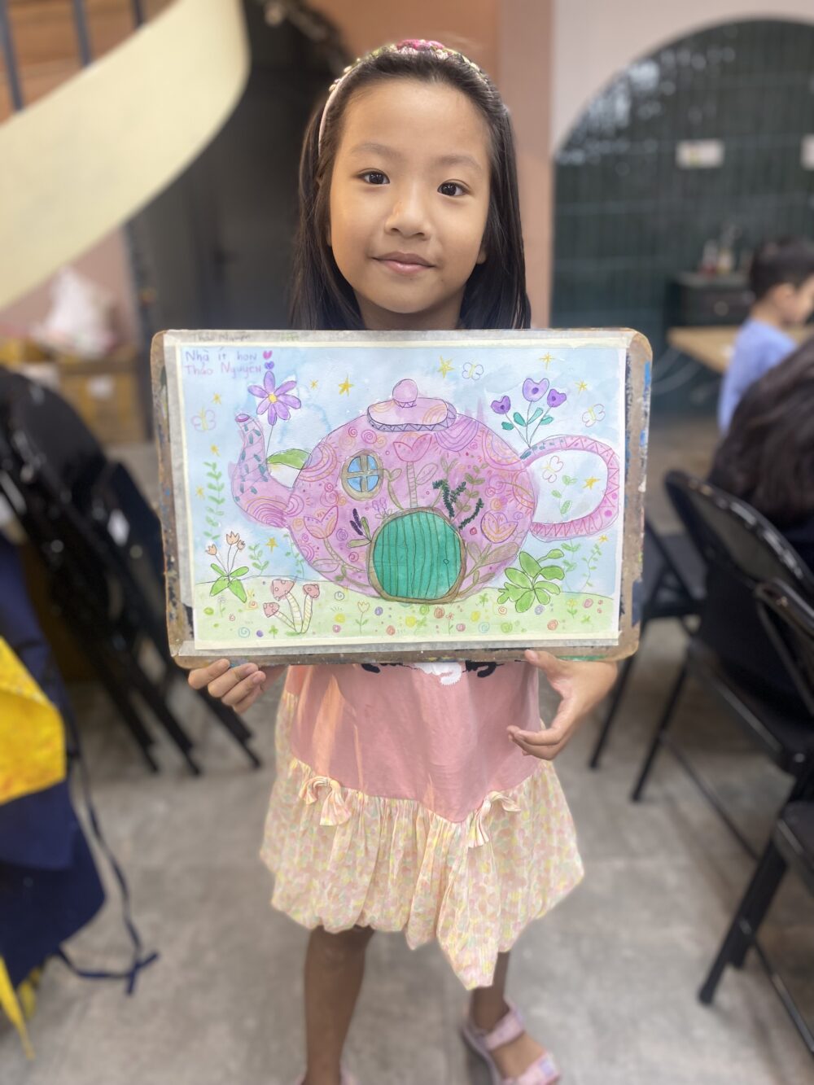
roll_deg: +2.0
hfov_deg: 53.1
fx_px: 815
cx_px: 407
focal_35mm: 26
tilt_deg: -20.1
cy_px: 542
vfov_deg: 67.3
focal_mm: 4.25
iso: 32
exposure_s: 1/105
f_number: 1.8
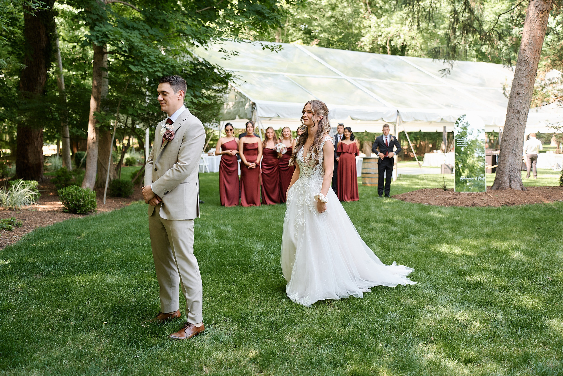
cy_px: 188
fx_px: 657
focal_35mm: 42
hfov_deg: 46.4
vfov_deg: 31.9
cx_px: 282
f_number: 2.8
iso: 500
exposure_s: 1/400
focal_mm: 42
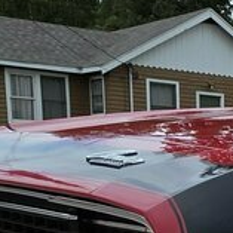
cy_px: 325
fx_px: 670
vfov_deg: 18.1
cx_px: 364
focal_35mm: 88
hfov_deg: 17.5
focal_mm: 2.2
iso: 40
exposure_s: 1/1925
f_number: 1.9
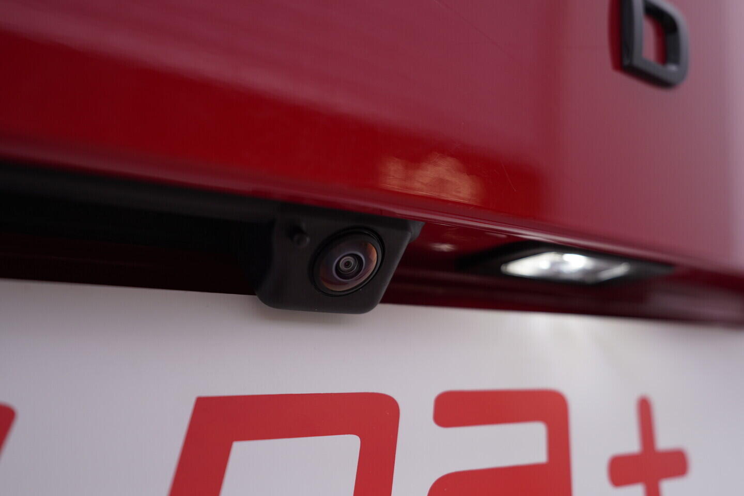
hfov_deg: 53.1
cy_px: 248
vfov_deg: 36.9
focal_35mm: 36
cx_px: 372
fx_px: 744
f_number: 3.5
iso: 125
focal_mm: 24
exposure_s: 1/60
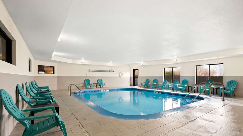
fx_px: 103
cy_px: 67
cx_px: 121
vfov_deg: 67.1
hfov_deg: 99.4
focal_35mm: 16
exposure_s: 1/5
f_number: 8
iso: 400
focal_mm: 15
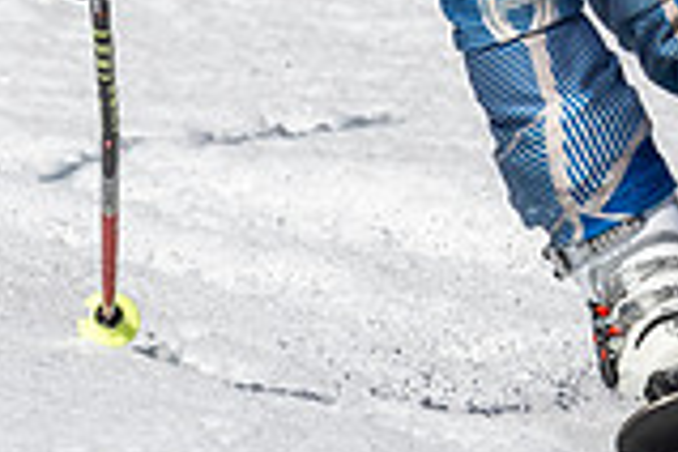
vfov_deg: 0.5
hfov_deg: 0.7
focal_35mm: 2773
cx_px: 426
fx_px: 52221
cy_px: 15
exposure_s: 1/2000
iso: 200
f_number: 8
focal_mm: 400
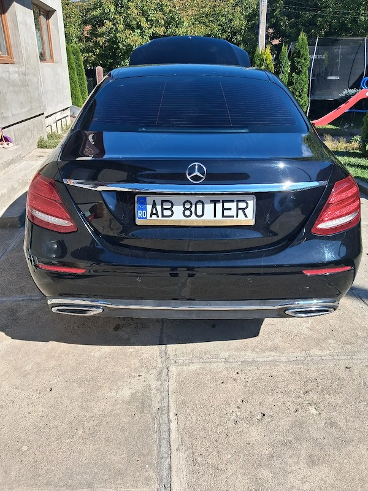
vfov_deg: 65.3
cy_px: 246
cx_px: 184
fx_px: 383
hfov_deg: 51.4
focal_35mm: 27
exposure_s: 1/400
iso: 25
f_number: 1.8
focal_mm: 4
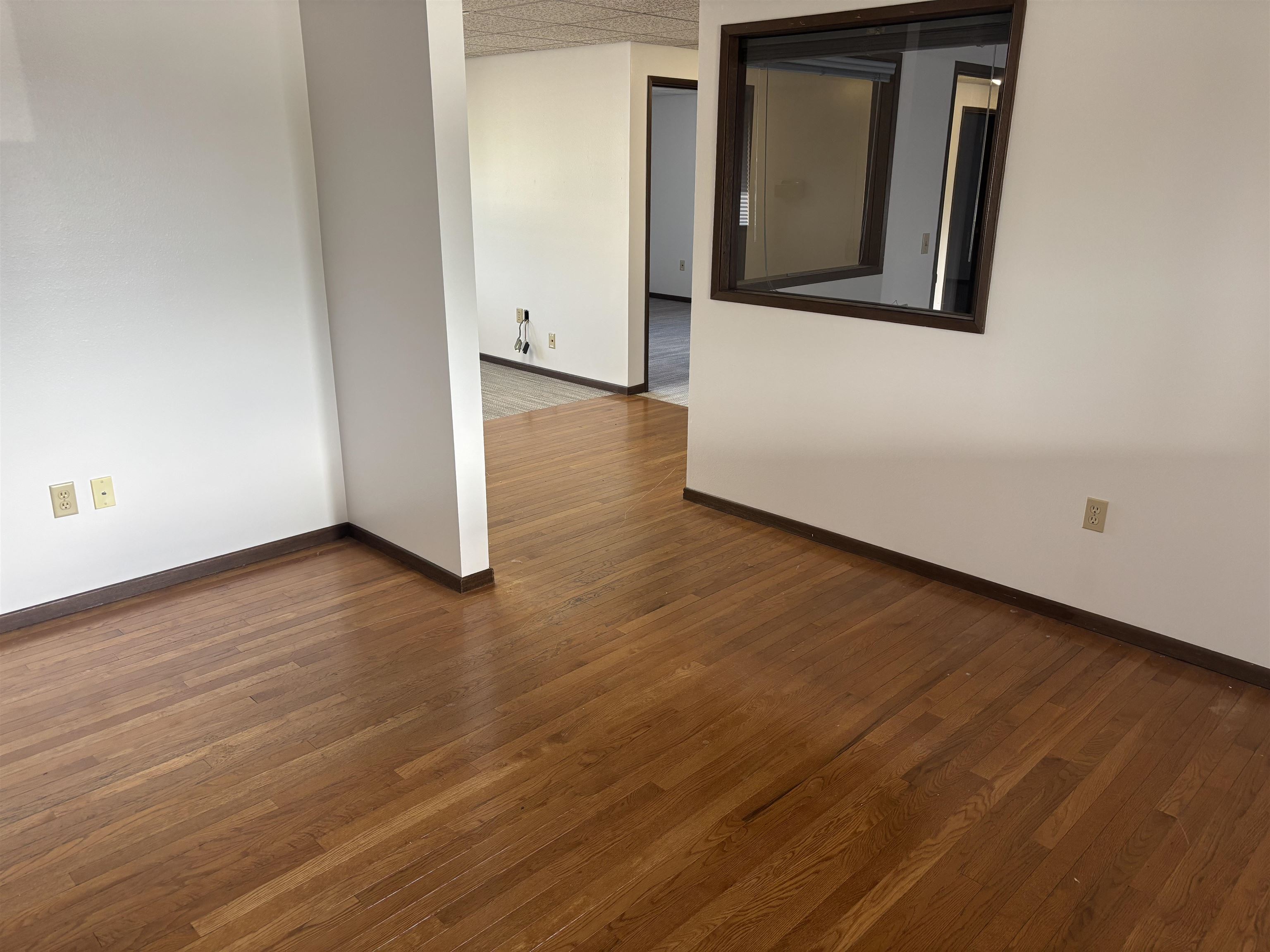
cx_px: 635
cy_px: 476
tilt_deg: -18.8
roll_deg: -0.7
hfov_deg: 67.3
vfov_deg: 53.1
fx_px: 954
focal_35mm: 26
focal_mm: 5.96
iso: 125
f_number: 1.6
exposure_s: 1/120
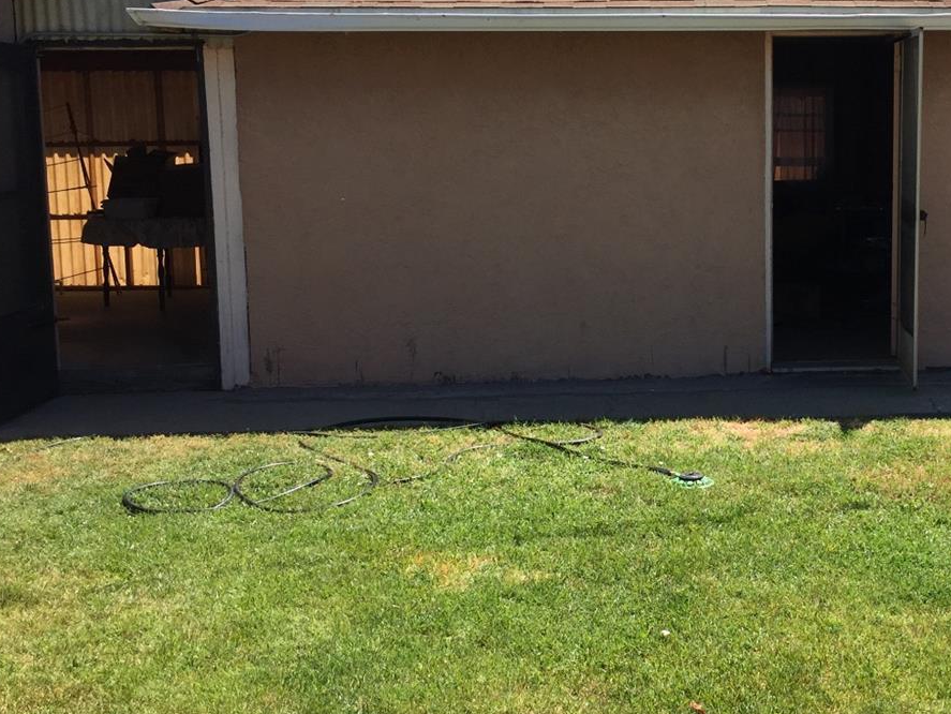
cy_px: 313
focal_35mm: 49
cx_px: 720
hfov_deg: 37.9
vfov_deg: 29.7
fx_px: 1347
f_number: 2.2
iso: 32
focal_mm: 4.15
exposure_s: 1/1464
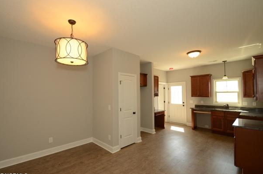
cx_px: 125
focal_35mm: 16
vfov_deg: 73.4
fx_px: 117
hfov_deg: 96.8
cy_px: 91
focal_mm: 10
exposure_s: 1/80
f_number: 7.1
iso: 800
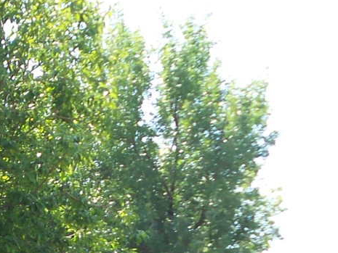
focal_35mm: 185
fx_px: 1807
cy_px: 489
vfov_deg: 7.7
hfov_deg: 9.9
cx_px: -342
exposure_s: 1/200
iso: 100
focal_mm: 7.5
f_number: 4
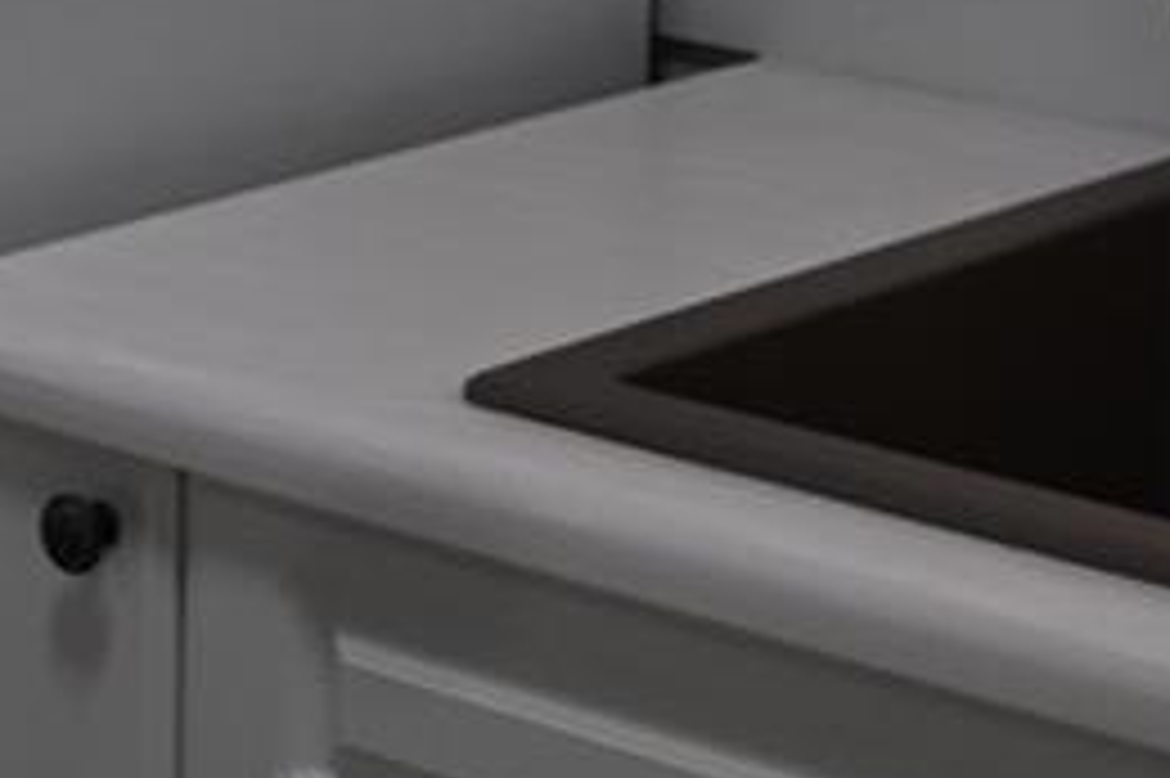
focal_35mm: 166
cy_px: -585
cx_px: -9
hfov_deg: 12.2
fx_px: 5391
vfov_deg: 8.0
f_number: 3.5
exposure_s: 1/125
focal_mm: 18
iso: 400
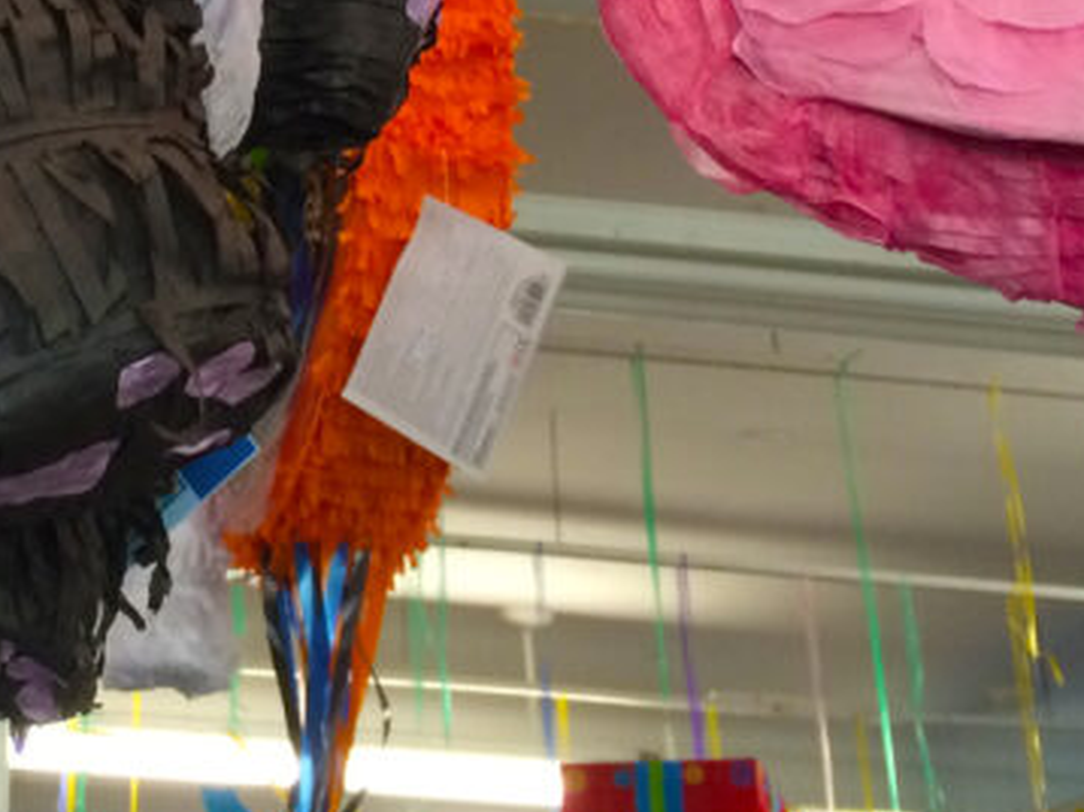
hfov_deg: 23.0
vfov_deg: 16.8
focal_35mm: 83
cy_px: -209
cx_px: 130
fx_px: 2597
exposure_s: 1/30
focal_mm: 4.15
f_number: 2.2
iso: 80
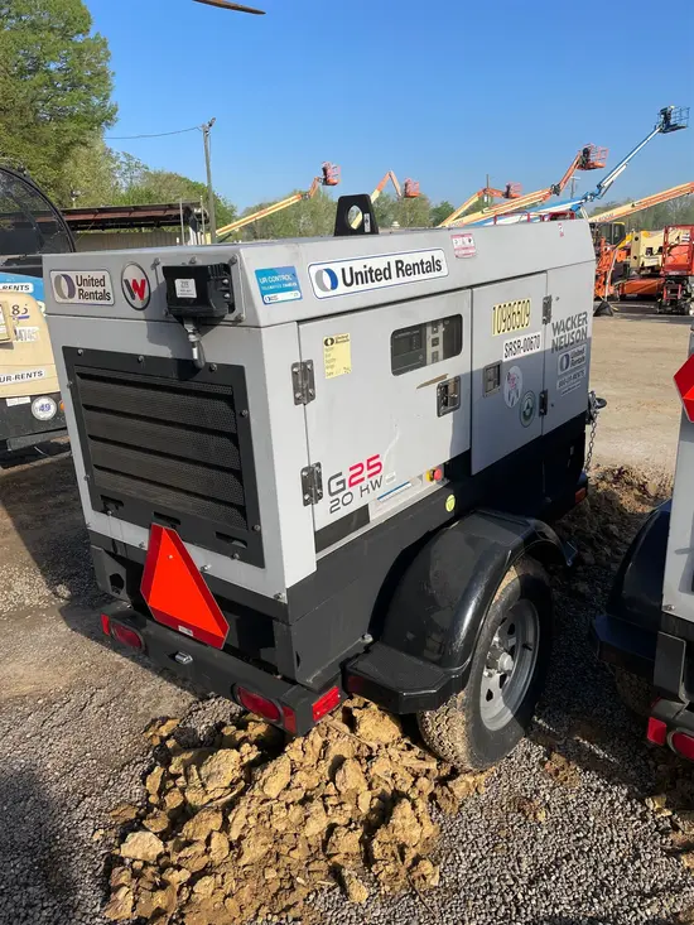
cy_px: 462
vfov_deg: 67.3
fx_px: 695
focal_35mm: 26
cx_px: 347
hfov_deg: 53.1
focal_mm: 4.2
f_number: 1.6
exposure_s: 1/4000
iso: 50
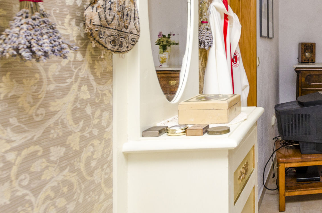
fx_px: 330
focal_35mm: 37
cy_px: 51
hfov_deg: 43.2
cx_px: 334
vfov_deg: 35.0
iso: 125
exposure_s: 1/160
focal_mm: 10
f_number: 8
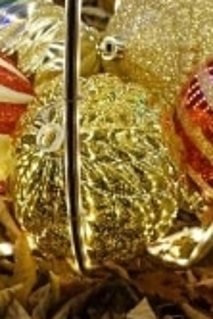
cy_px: -86
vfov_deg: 15.9
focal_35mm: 123
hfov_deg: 11.2
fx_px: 1089
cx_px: 113
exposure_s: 1/40
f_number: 3.5
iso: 250
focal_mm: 12.76
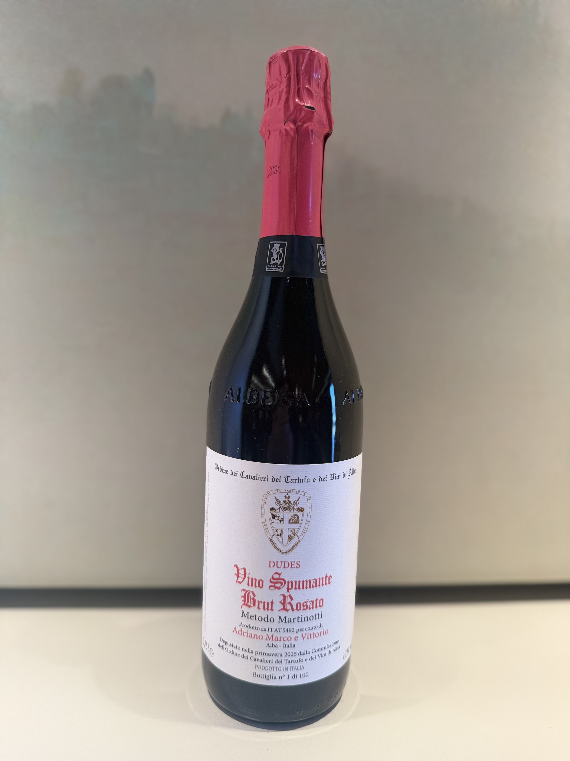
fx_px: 527
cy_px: 380
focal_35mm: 24
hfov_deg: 56.8
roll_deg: -2.5
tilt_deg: -7.1
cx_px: 285
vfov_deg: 71.6
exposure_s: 1/100
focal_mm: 6.76
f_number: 1.78
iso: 125
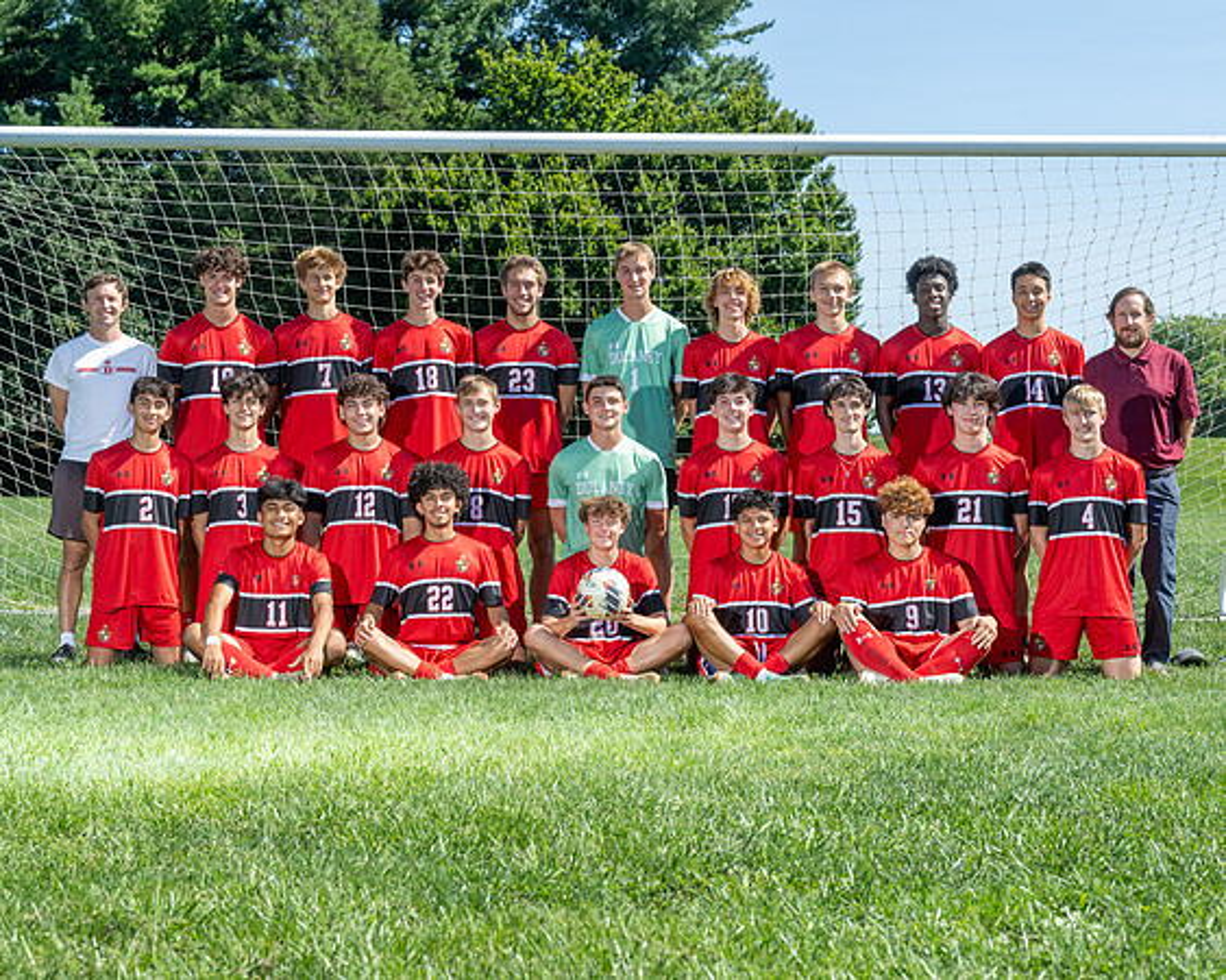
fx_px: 3023
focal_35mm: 83
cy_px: 505
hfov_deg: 22.9
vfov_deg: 18.4
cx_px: 579
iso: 100
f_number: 7.1
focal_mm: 70
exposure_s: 1/250
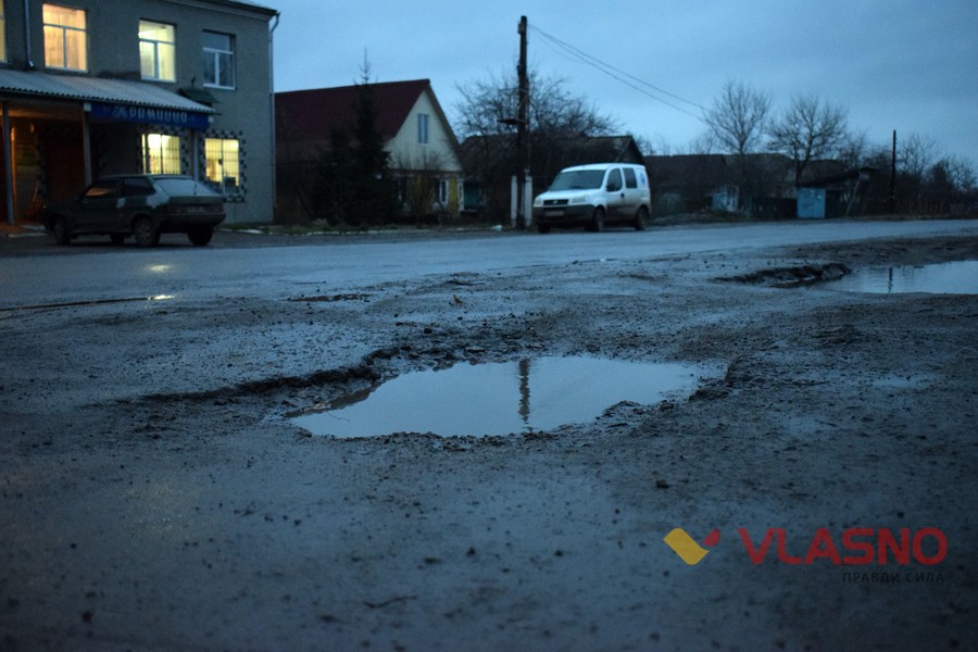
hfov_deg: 49.6
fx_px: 1059
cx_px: 489
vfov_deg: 34.2
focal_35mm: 39
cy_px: 326
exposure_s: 1/50
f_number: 4
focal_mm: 26
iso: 6400
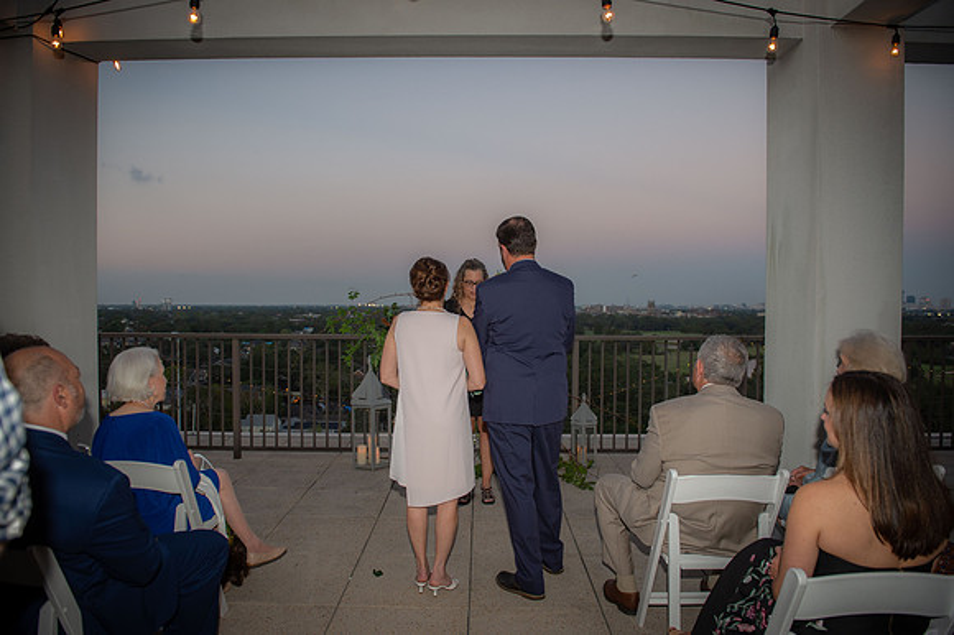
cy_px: 318
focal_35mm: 24
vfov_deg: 53.1
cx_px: 477
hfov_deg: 73.8
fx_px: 636
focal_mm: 24
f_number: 4
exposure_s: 1/160
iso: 800
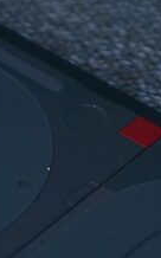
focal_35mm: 198
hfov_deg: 6.6
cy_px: 255
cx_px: 53
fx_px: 1392
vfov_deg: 10.5
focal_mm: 16
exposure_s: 1/100
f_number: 1.8
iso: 200
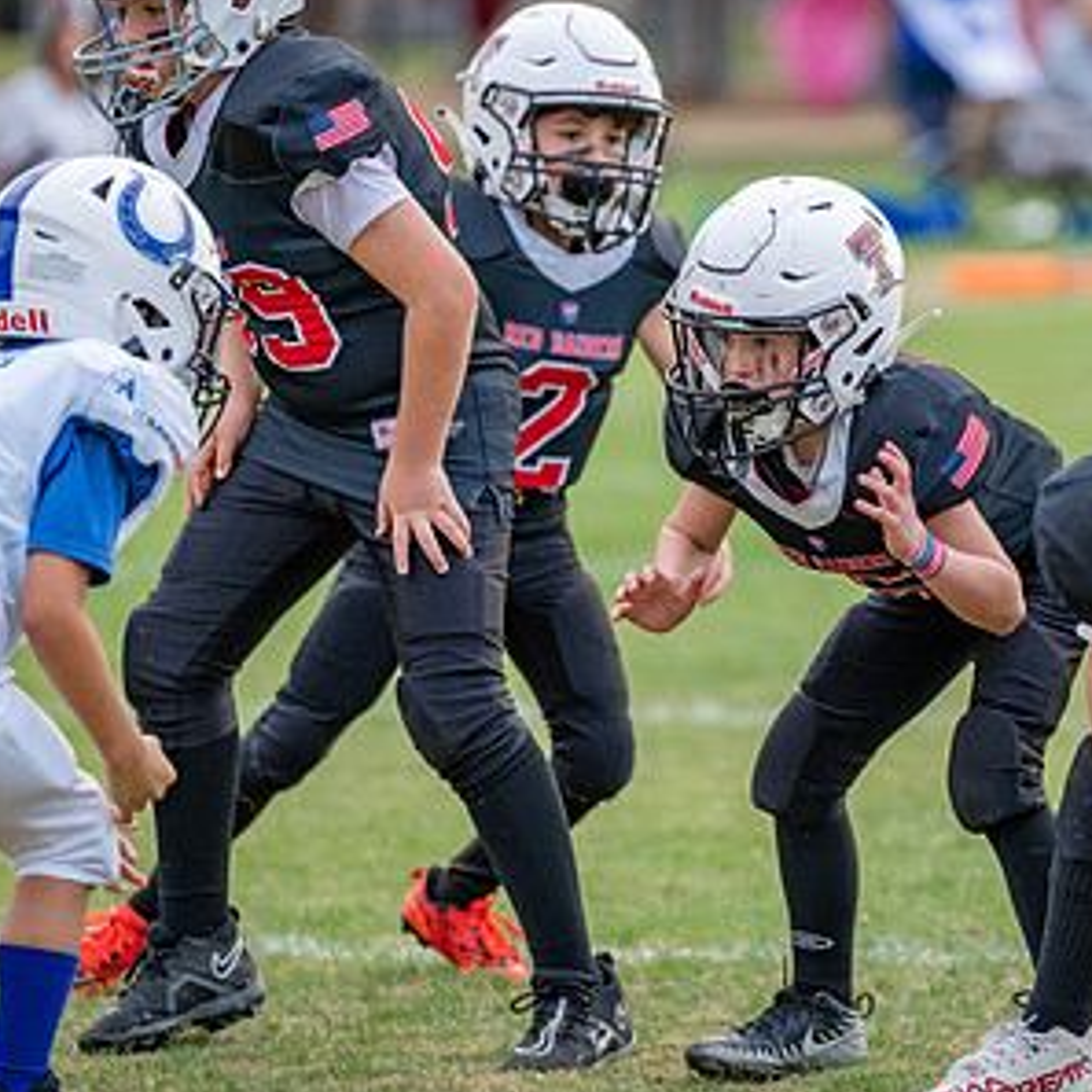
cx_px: 873
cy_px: 519
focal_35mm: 368
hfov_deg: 4.8
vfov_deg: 4.8
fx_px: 13134
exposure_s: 1/1000
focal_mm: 200
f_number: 2.8
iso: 500
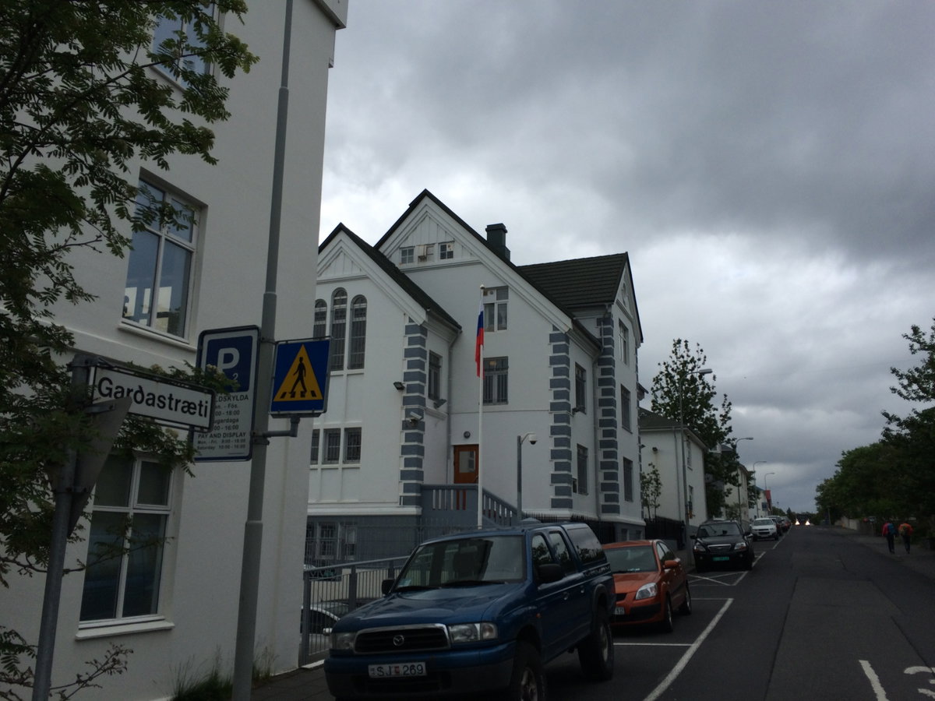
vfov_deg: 48.2
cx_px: 468
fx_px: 783
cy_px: 350
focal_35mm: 29
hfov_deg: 61.7
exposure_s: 1/1953
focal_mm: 4.15
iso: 32
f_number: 2.2
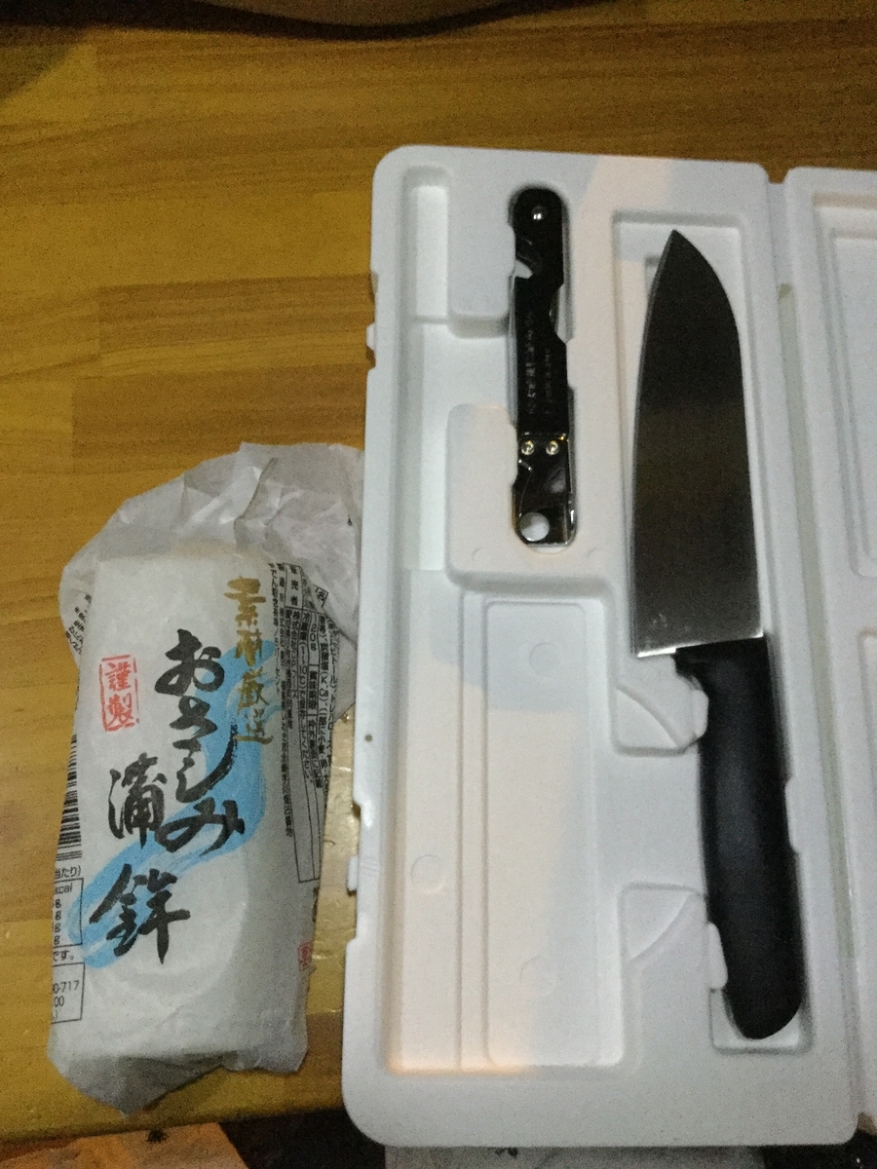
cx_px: 438
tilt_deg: -71.4
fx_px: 1047
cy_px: 584
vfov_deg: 58.4
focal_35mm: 31
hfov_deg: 45.4
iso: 640
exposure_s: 1/15
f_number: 2.4
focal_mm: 3.3
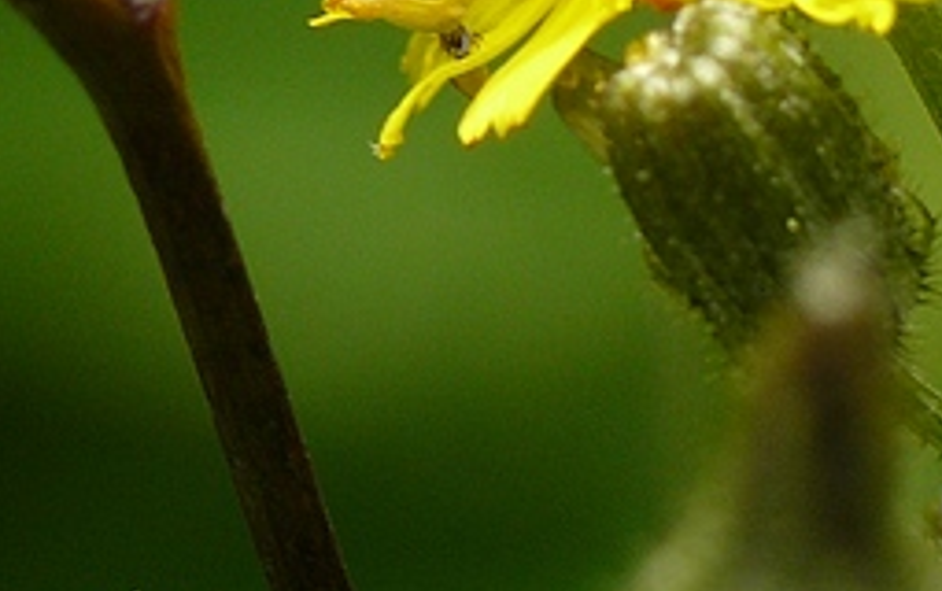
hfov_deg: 6.7
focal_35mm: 314
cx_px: 499
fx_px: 8070
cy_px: -434
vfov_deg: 4.2
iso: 100
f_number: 4.5
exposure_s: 1/250
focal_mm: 14
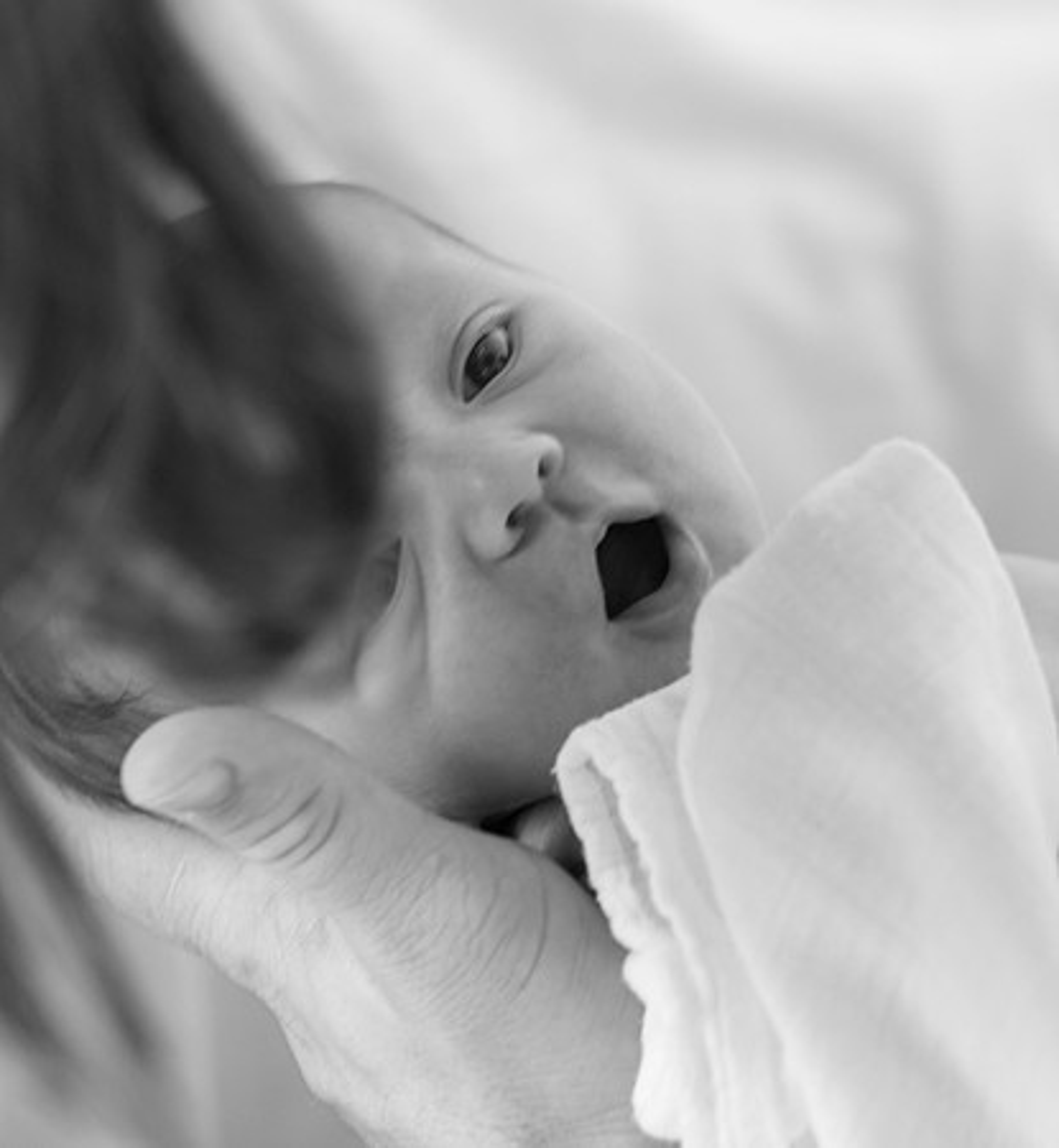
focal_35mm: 253
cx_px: 771
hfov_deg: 6.6
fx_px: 9141
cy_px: 589
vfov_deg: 7.2
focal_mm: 145
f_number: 5.6
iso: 200
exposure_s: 1/160
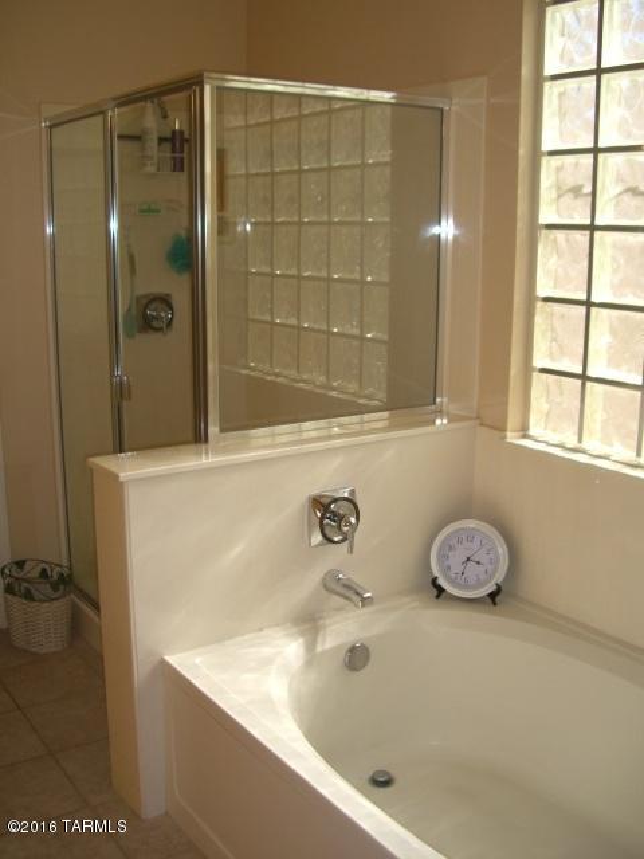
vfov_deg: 49.0
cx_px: 322
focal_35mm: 38
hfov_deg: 37.7
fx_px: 943
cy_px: 430
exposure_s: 1/100
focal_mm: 7.9
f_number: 2.8
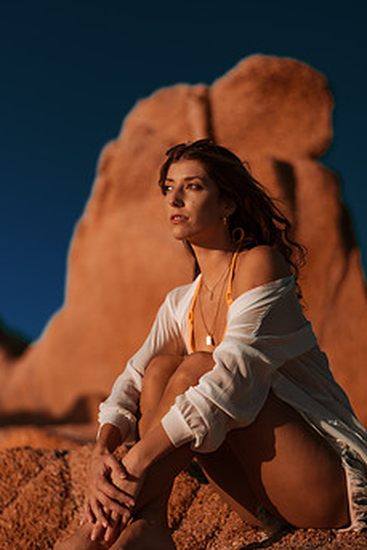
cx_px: 207
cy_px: 324
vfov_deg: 26.6
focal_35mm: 76
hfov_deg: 18.0
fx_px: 1161
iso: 50
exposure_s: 1/8000
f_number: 1.6
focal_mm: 58
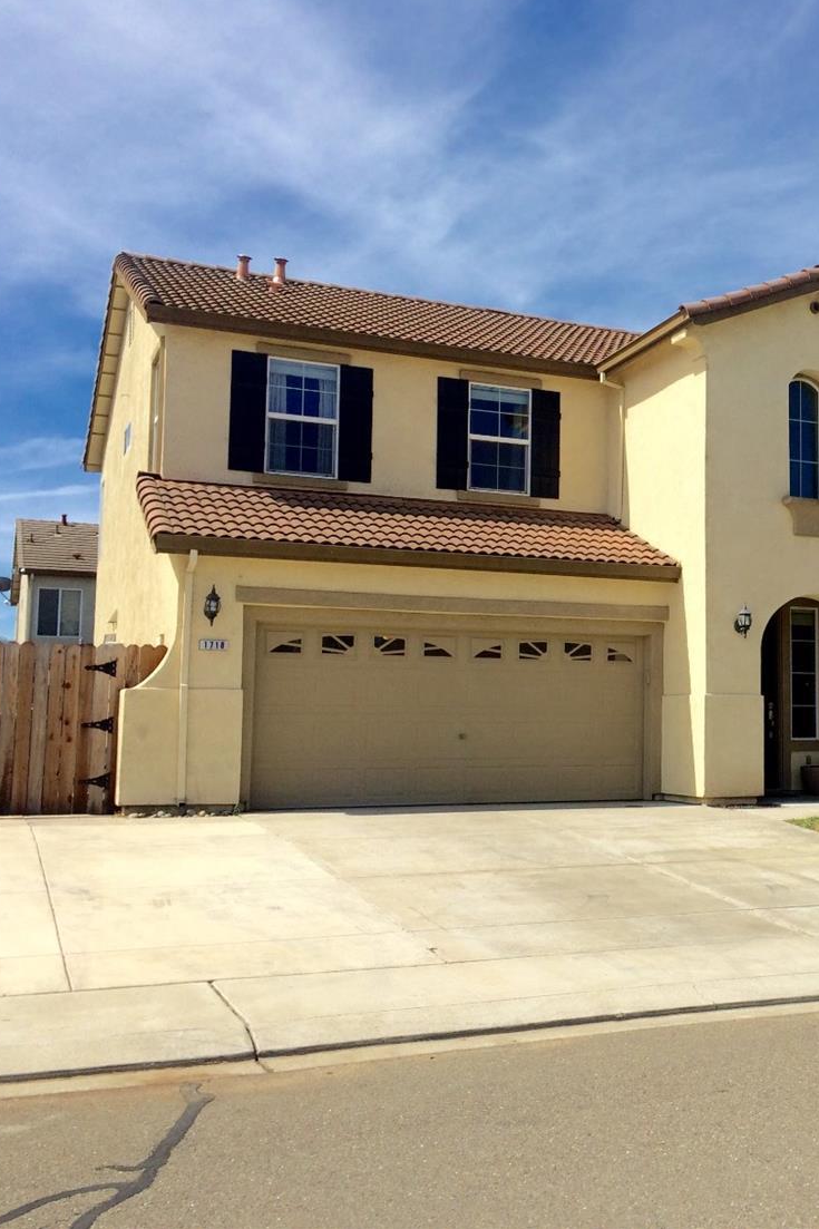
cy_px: 605
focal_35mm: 41
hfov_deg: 30.9
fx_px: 1399
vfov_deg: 47.4
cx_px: 766
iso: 32
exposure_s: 1/2053
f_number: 2.2
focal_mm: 4.15
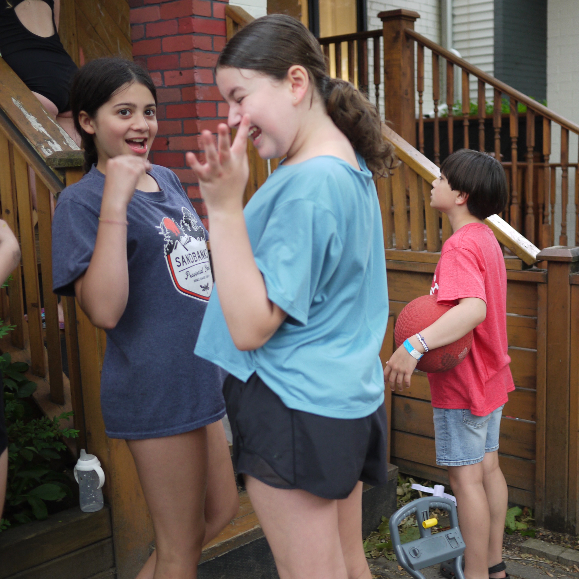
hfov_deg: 35.1
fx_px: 908
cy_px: 291
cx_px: 366
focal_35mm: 48
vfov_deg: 35.4
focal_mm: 20
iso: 250
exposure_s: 1/125
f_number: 1.7
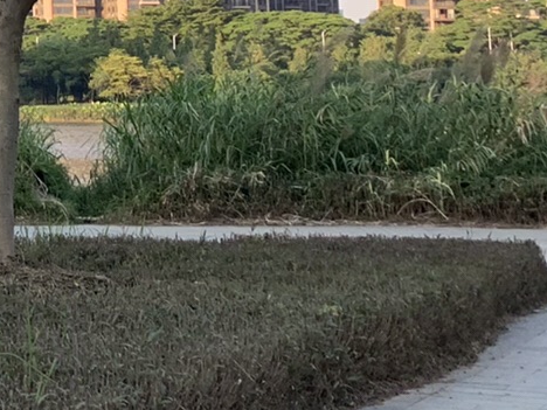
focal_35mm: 111
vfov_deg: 12.9
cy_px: -133
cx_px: -522
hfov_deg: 14.8
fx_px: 1754
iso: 25
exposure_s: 1/500
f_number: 1.8
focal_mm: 4.25
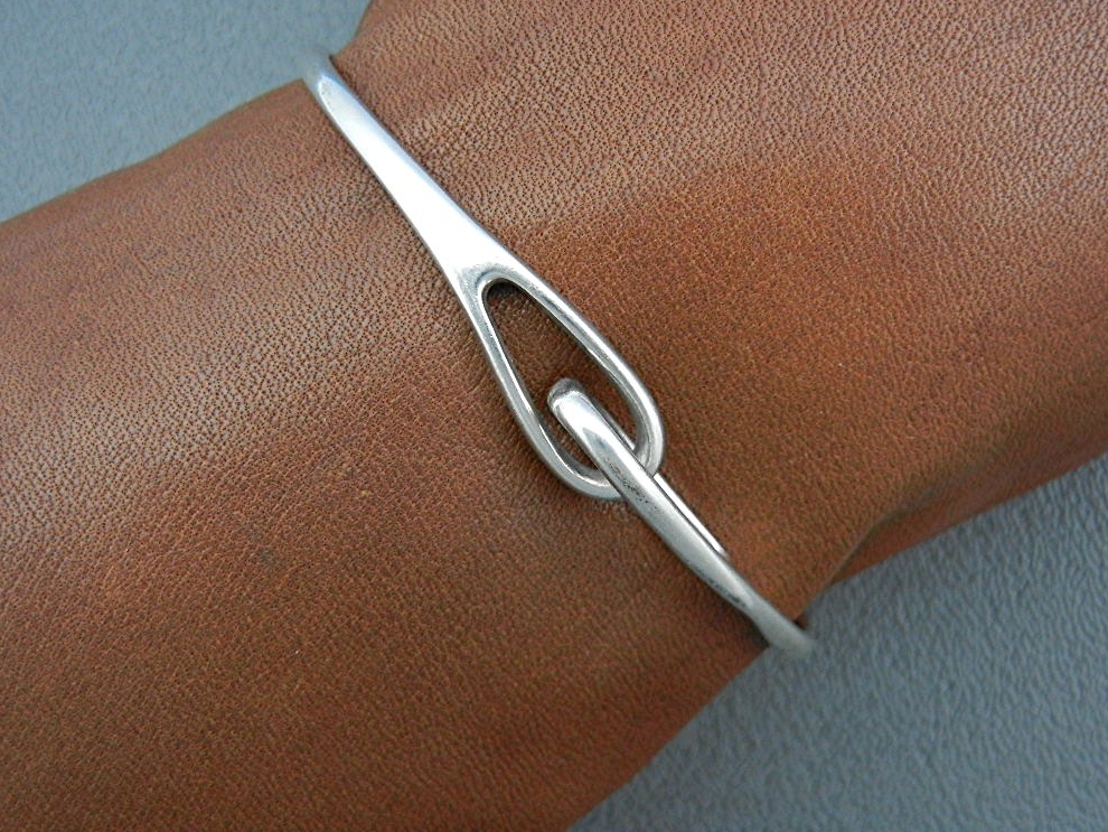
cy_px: 408
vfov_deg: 24.0
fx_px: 1953
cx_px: 565
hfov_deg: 31.7
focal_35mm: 61
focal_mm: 10.6
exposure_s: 1/5.6
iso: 200
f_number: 4
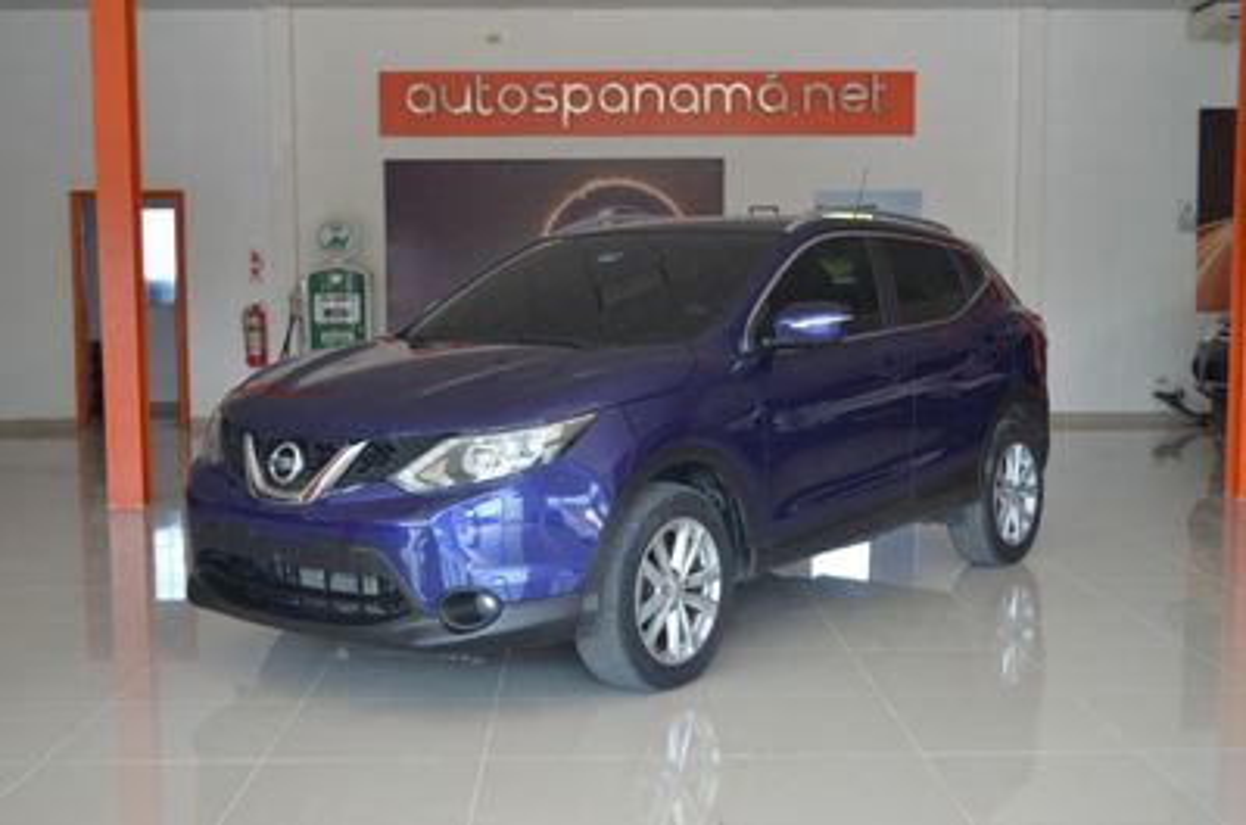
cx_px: 623
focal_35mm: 44
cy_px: 412
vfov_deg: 30.7
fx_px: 1503
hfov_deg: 45.0
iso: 500
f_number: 4.5
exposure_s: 1/250
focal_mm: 29
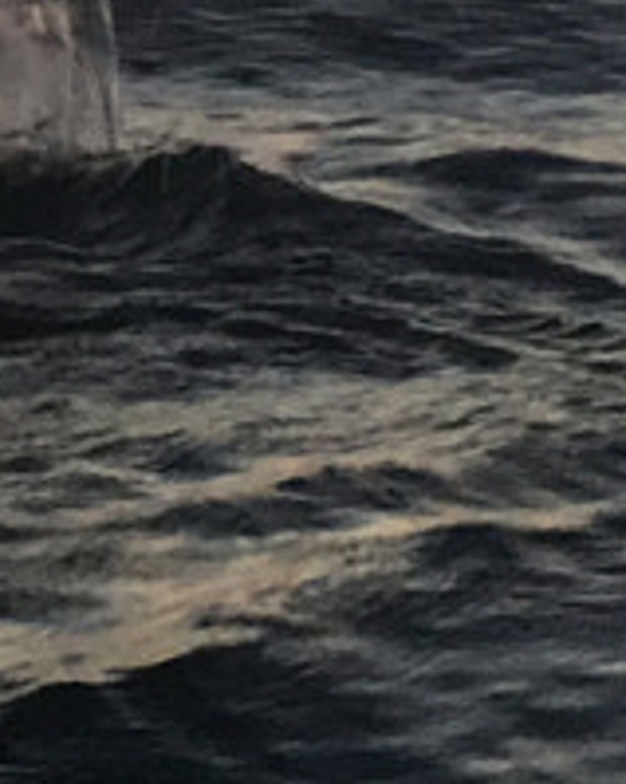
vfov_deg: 8.2
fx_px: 5284
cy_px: -626
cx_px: -677
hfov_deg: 6.6
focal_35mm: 228
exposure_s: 1/17
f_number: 2.2
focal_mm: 4.15
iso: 32
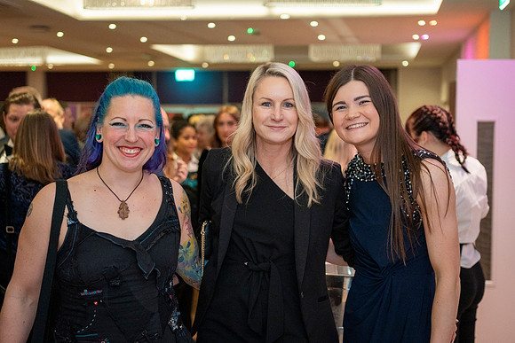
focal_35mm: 52
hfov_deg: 38.2
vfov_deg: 26.0
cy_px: 172
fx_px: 744
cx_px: 258
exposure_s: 1/80
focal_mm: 35
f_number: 2
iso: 1250
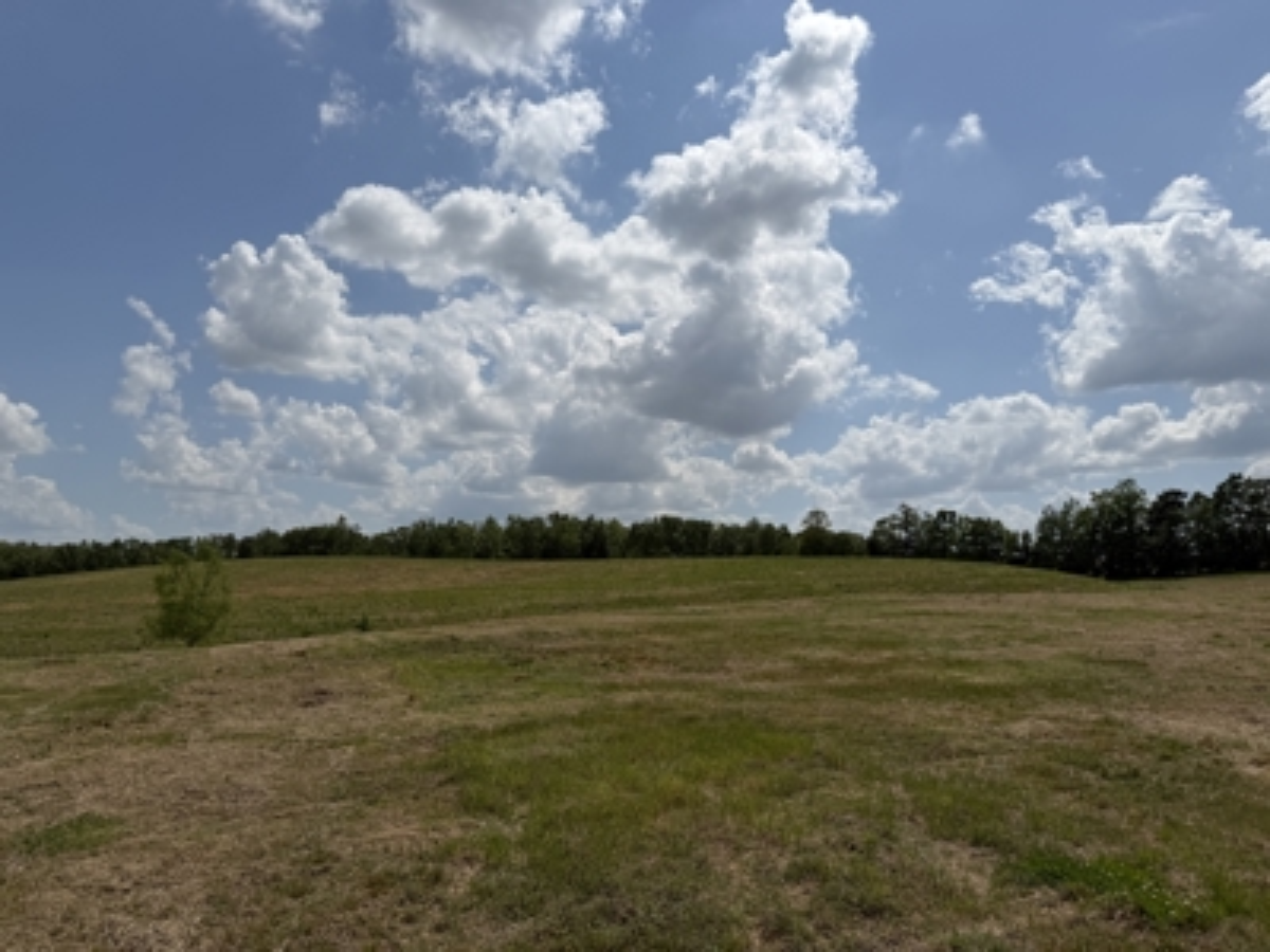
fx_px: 881
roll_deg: -0.3
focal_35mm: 24
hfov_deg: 71.6
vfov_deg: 56.8
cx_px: 635
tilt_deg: +6.9
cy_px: 476
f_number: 1.78
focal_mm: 6.76
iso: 80
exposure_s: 1/17544
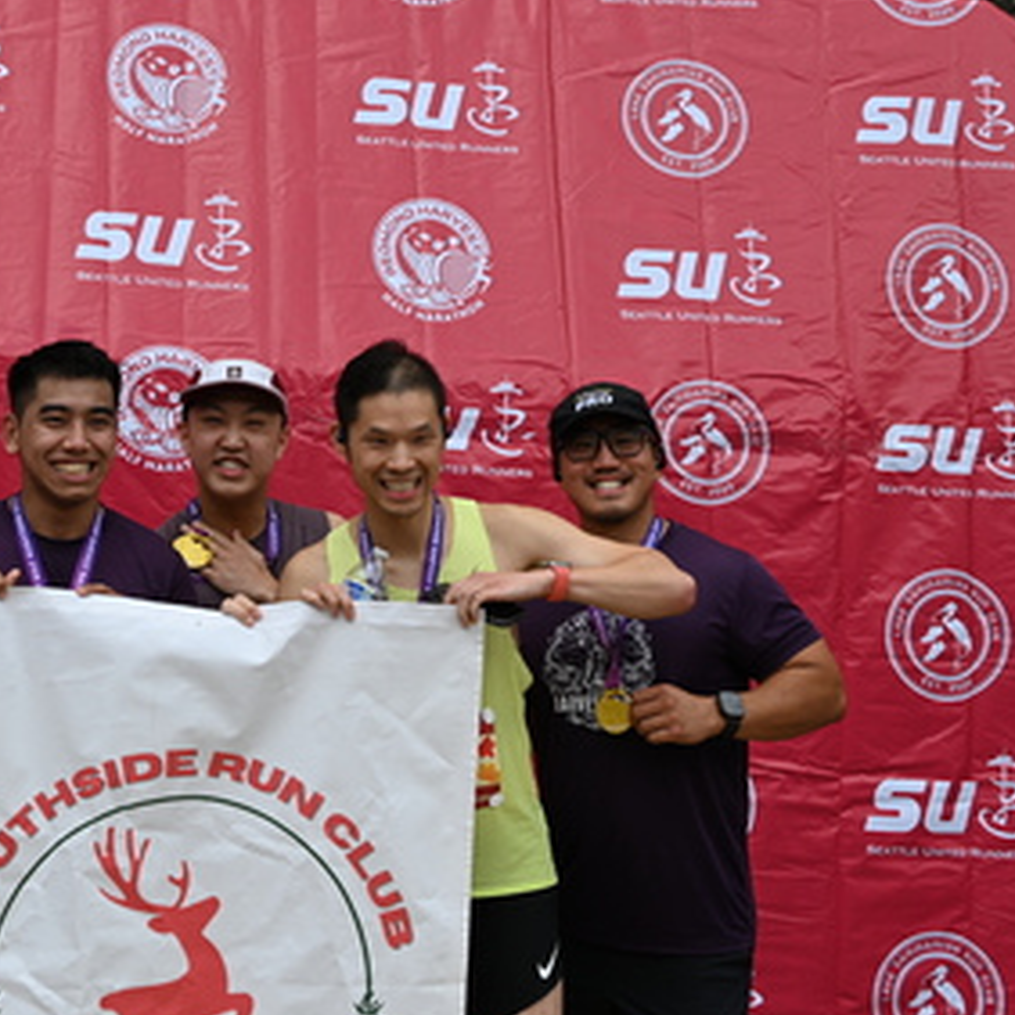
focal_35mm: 68
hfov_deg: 25.0
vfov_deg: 25.3
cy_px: 430
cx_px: 241
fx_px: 2256
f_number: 5.6
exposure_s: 1/250
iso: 100
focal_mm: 41
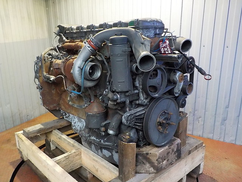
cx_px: 121
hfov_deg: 60.0
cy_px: 91
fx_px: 210
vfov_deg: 46.8
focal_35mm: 30
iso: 800
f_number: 3.3
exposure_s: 1/40
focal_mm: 4.1
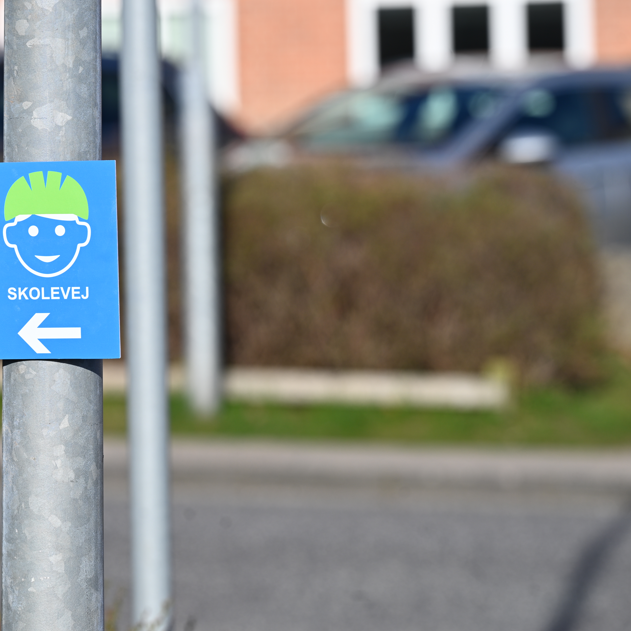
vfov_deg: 6.8
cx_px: 244
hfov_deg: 6.8
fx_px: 5280
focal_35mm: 256
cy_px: 316
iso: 100
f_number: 6.3
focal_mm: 200
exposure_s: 1/500
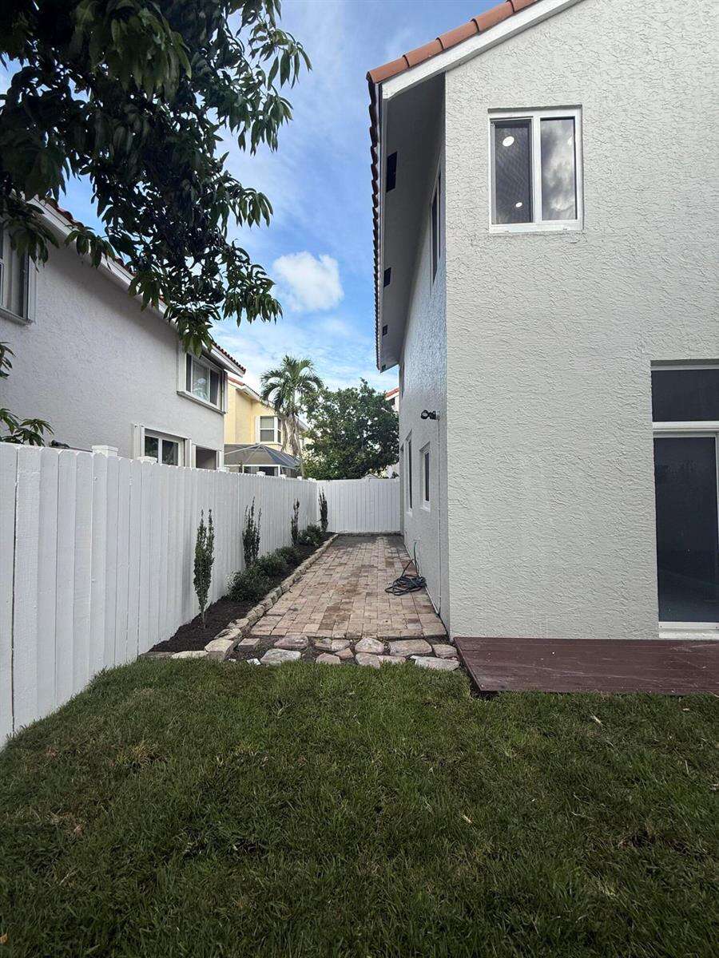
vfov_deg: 102.1
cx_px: 360
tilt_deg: +2.2
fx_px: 388
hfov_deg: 85.7
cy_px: 479
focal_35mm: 14
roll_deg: +0.1
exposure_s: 1/928
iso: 50
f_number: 2.2
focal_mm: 2.22
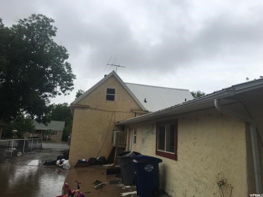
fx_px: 220
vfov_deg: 48.2
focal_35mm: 29
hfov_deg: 61.7
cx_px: 132
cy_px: 98
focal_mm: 4.15
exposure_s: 1/1115
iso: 25
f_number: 2.2
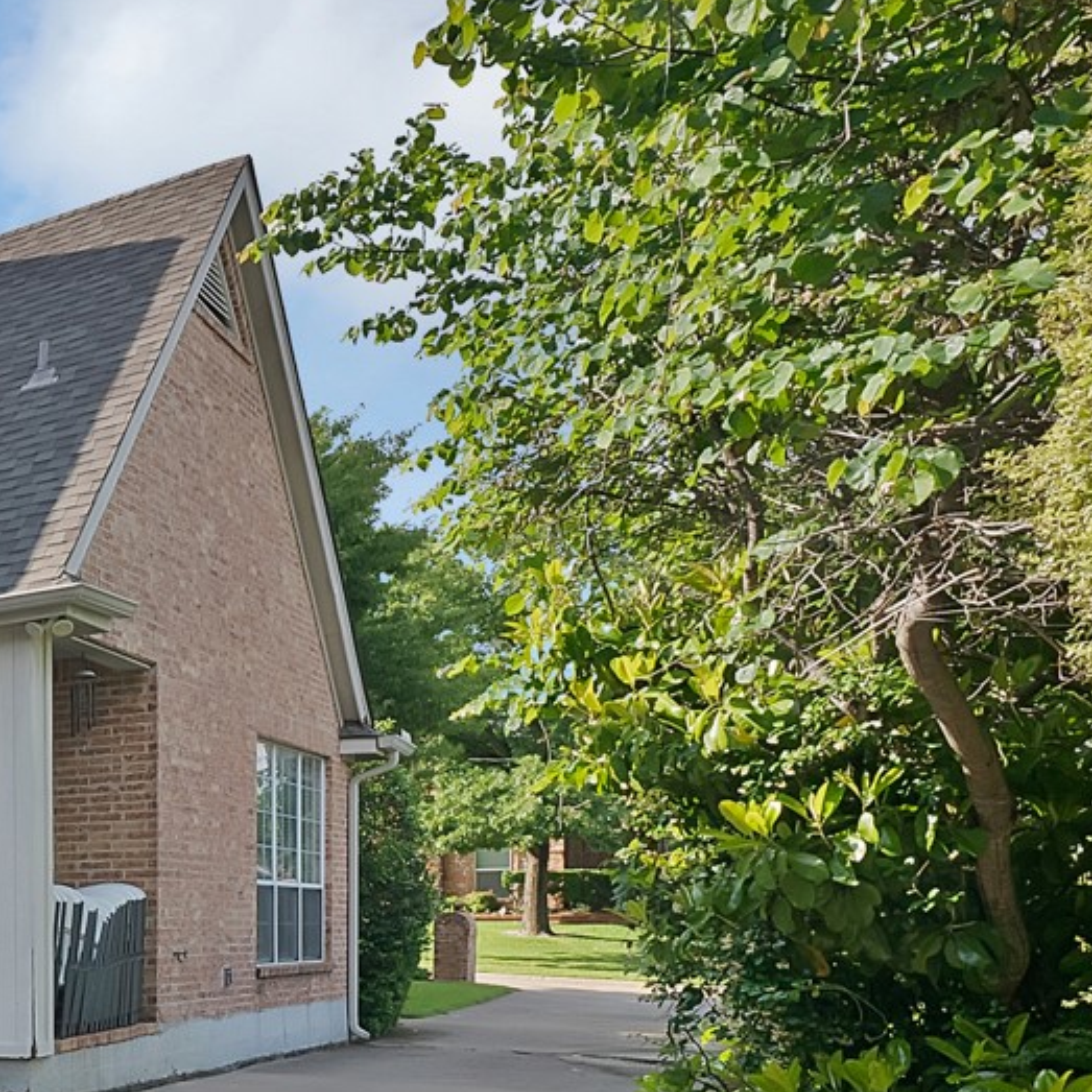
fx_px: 1392
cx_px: -693
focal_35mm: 39
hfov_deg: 25.6
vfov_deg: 40.4
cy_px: 927
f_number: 9
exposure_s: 1/160
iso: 640
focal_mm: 12
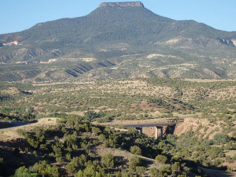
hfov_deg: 16.7
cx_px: 118
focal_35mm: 118
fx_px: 804
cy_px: 88
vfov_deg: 12.6
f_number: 5.5
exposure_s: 1/320
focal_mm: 21.2
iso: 125
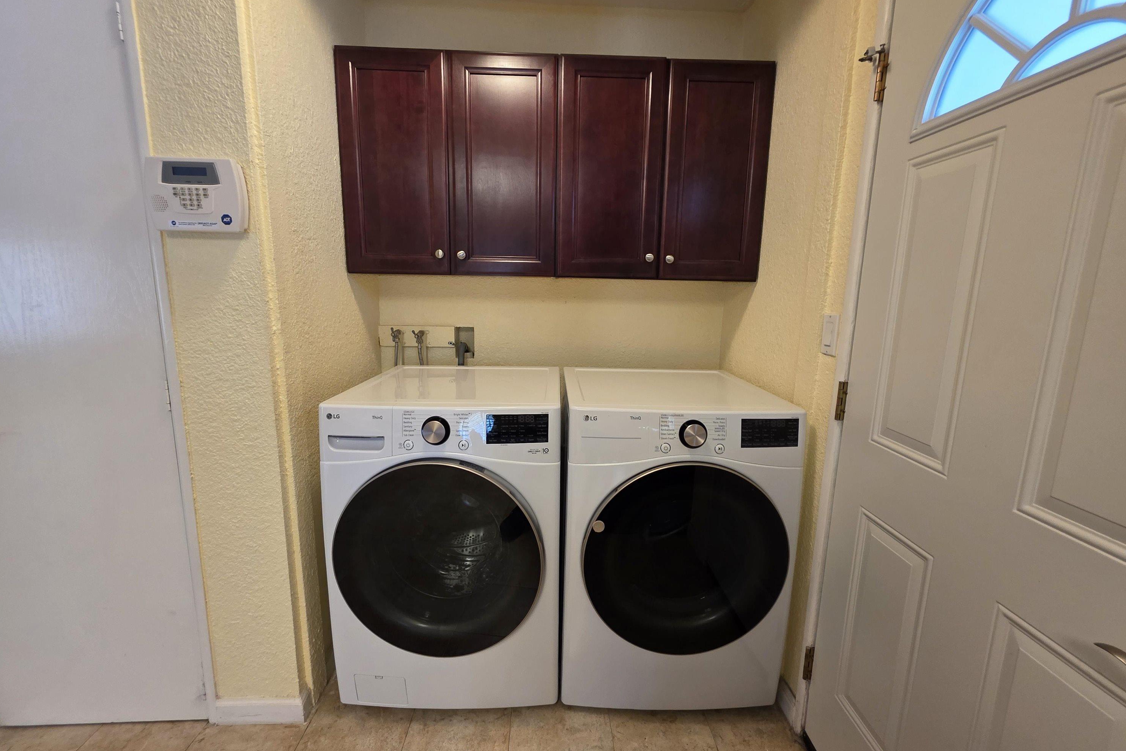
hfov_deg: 104.2
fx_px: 438
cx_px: 556
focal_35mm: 14
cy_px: 368
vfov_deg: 81.2
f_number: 1.9
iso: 200
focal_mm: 2.2
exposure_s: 1/60
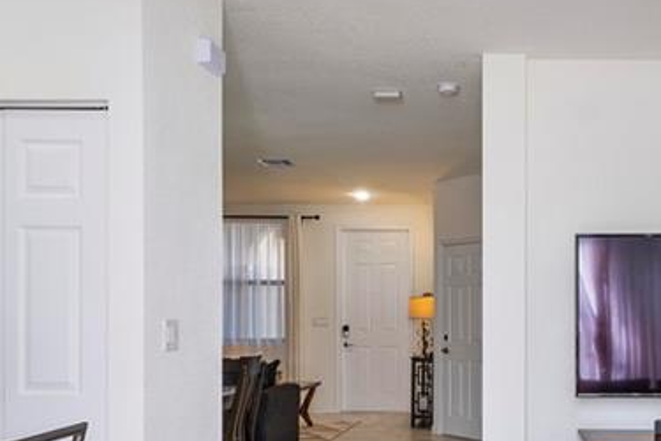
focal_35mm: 41
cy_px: 326
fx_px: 753
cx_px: 550
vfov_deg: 32.1
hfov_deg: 44.5
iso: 160
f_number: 11
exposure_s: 1/6
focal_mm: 10
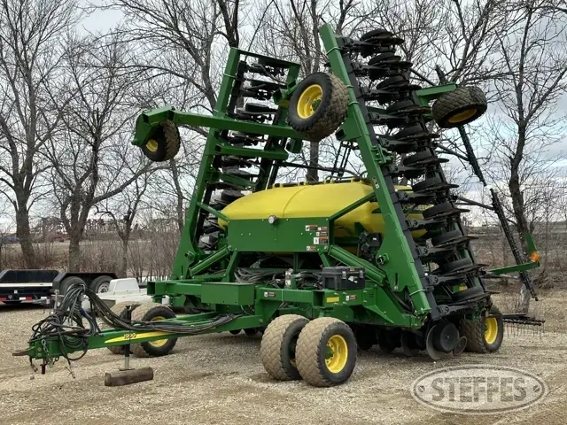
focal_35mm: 48
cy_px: 212
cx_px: 284
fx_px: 786
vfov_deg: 30.3
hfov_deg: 39.7
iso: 64
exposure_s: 1/785
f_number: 1.78
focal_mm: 6.86
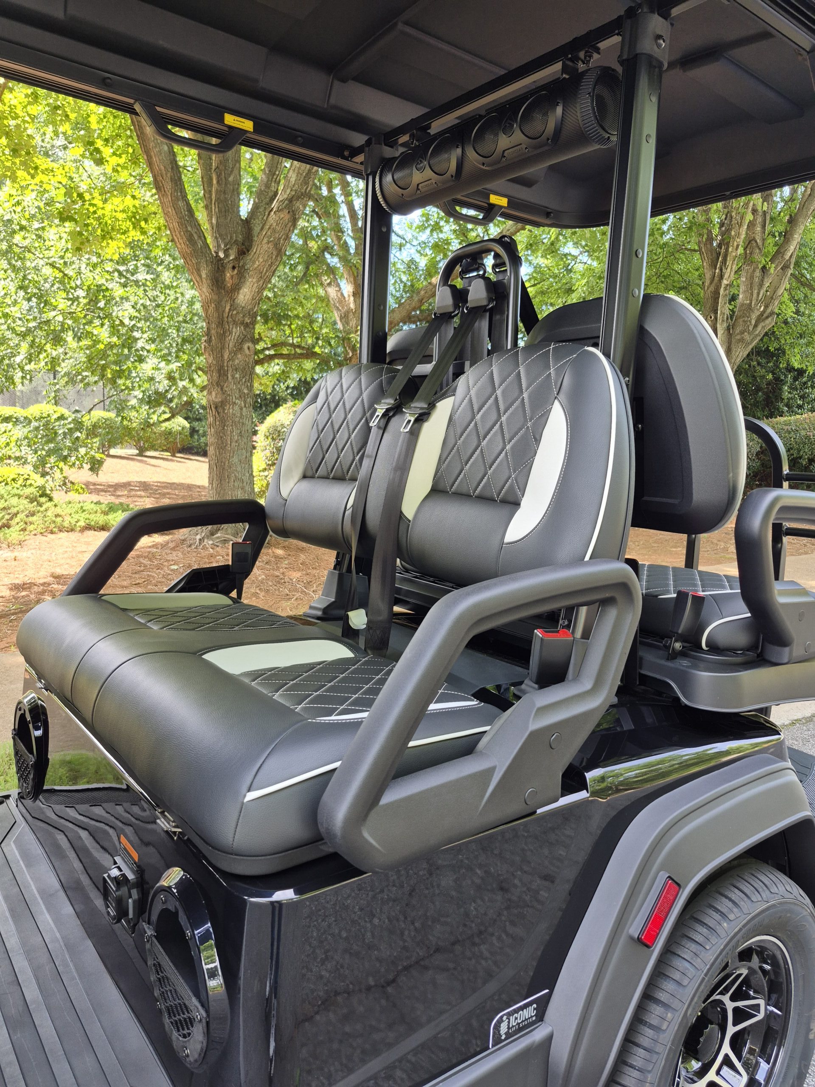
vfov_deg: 73.9
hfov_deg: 58.9
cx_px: 408
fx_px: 722
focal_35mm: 23
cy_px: 544
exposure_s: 1/180
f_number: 1.8
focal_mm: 5.4
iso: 50
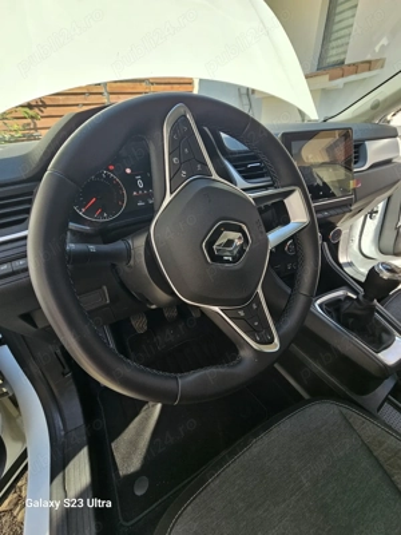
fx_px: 201
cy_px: 268
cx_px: 200
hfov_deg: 89.9
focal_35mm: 13
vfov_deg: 106.2
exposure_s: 1/148
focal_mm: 2.2
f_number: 2.2
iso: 50
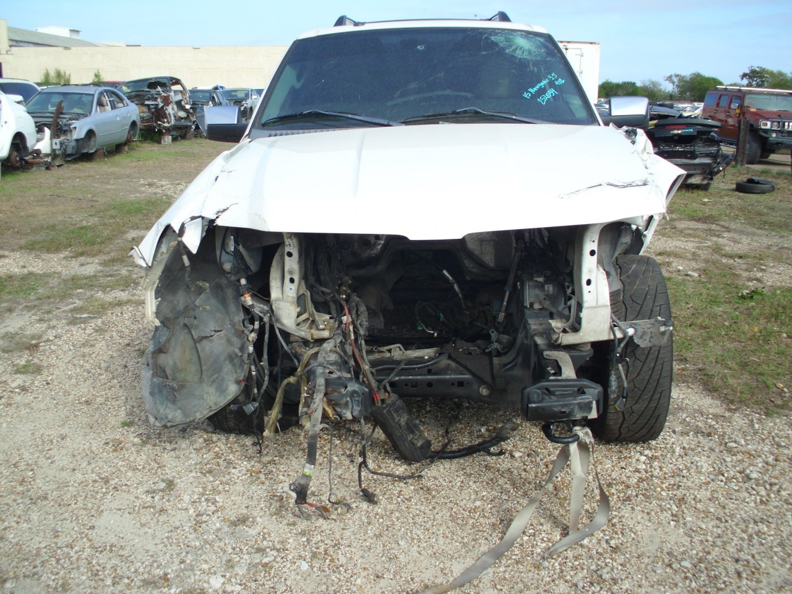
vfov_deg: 37.7
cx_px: 396
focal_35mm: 38
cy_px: 297
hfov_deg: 49.0
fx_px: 869
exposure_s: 1/133
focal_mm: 6.3
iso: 50
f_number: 7.3
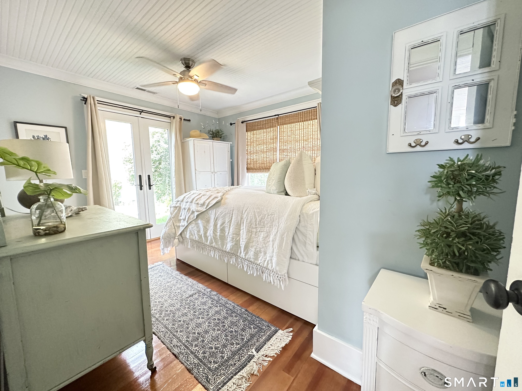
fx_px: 211
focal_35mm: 14
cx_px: 261
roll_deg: +0.3
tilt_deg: -7.3
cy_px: 196
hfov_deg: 102.1
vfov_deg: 85.7
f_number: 2.2
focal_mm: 2.22
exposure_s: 1/60
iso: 500
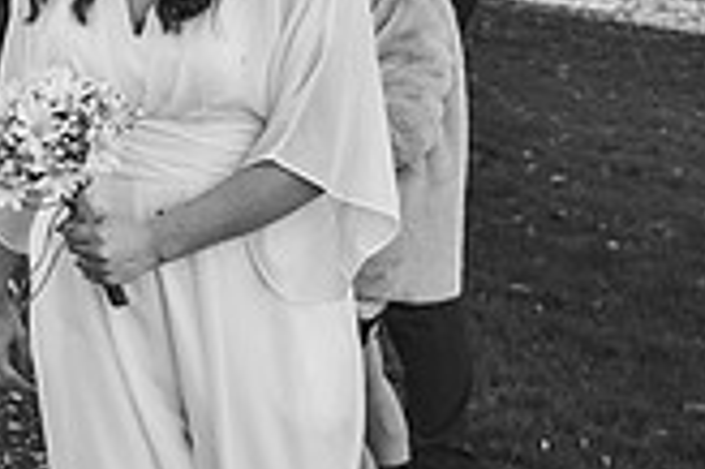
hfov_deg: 18.0
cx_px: -219
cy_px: 13
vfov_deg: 12.7
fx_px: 2074
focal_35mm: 106
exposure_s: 1/640
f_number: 4
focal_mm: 30
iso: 280
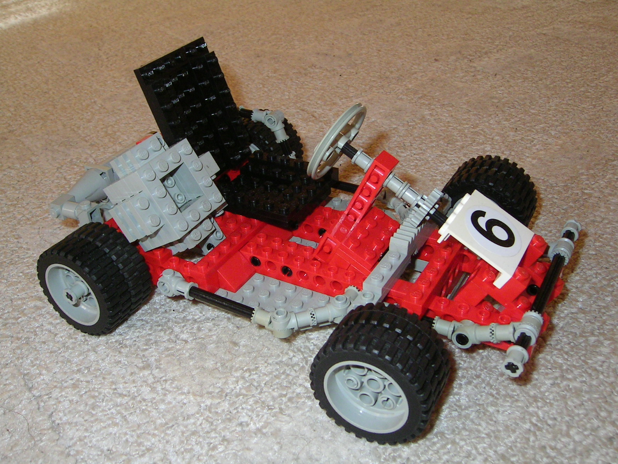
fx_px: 643
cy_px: 232
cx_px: 309
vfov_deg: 39.7
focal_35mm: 36
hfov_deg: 51.4
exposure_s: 1/30
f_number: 4.8
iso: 100
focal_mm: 5.6
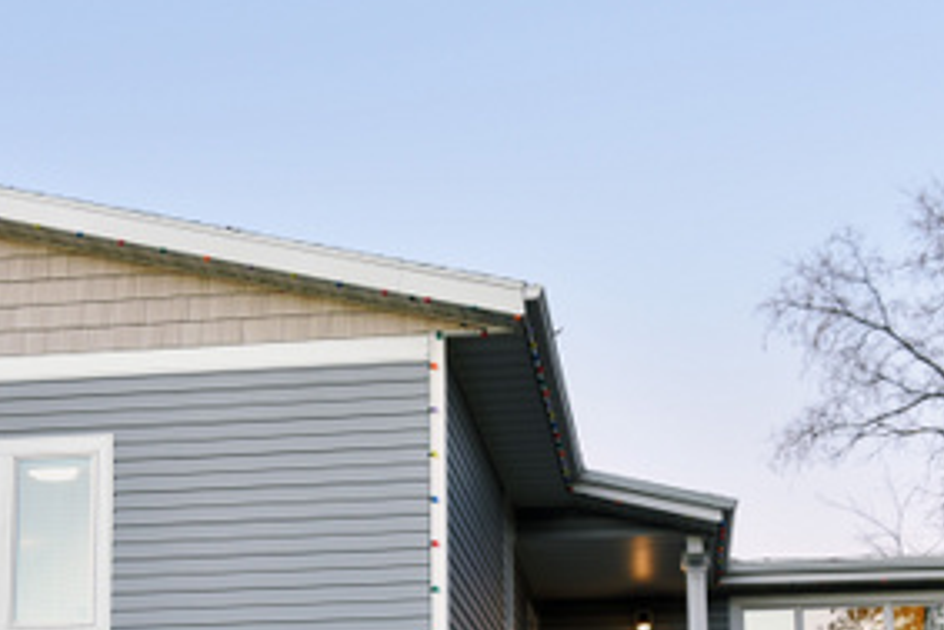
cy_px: 585
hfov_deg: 26.3
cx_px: 387
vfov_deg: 17.4
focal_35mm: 77
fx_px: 2020
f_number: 4
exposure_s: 1/60
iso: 500
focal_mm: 34
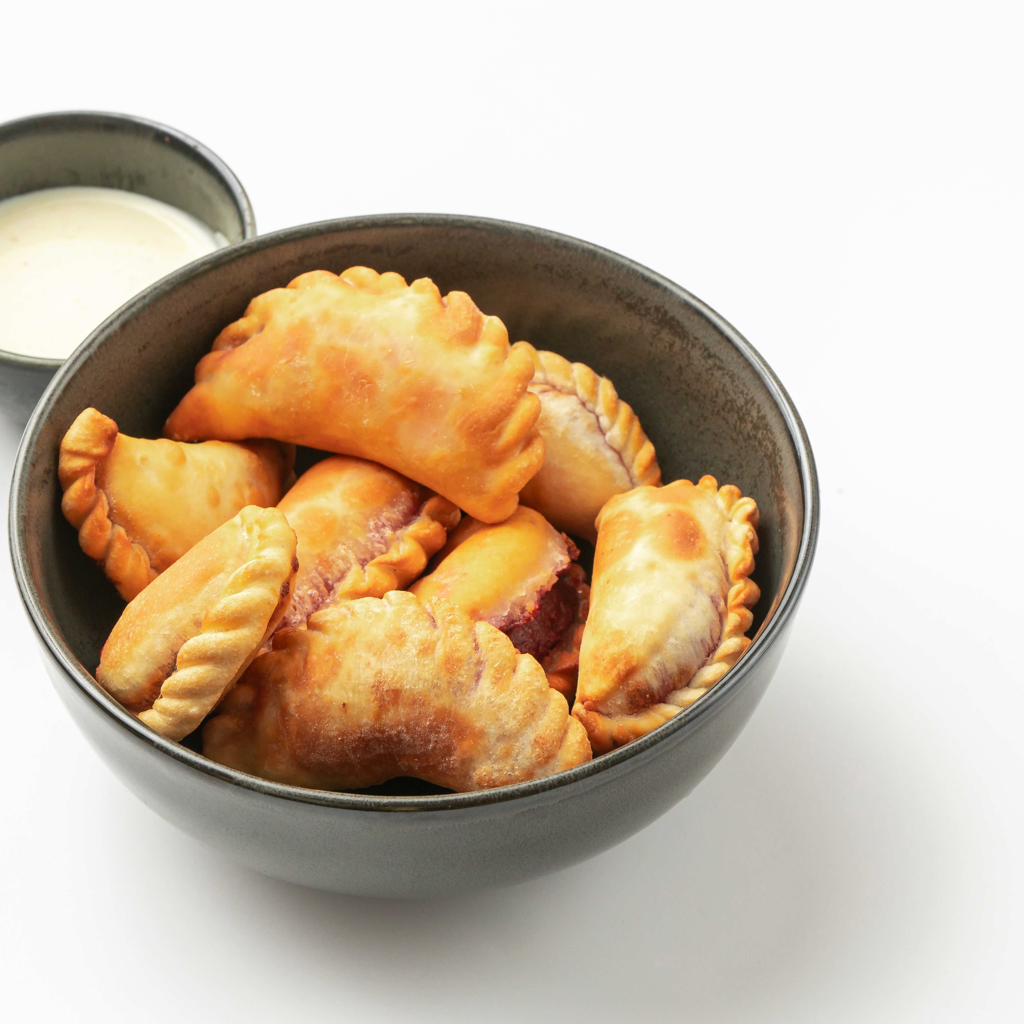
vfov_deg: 10.1
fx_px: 5790
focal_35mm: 173
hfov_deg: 10.1
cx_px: 395
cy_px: 511
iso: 160
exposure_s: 1/200
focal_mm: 135
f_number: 14
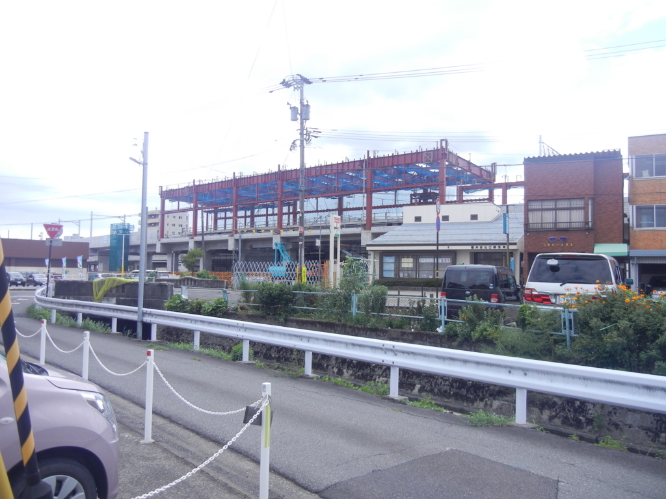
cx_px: 333
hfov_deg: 60.0
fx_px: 577
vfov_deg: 46.8
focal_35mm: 30
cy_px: 250
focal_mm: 5.4
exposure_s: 1/756
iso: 160
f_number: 3.5
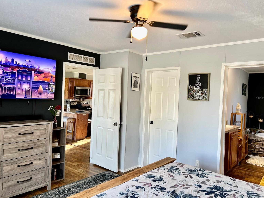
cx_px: 135
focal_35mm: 27
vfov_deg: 51.4
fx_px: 206
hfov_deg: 65.3
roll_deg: -1.8
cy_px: 98
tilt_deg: -0.6
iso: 80
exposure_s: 1/60
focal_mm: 5.7
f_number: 1.5
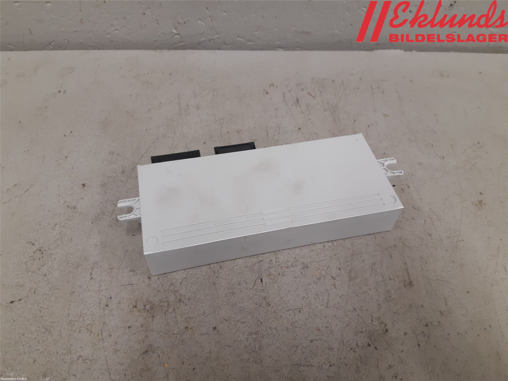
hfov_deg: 67.3
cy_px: 190
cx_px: 254
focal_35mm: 26
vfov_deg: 53.1
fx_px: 382
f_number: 1.7
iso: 100
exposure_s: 1/50
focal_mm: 3.93
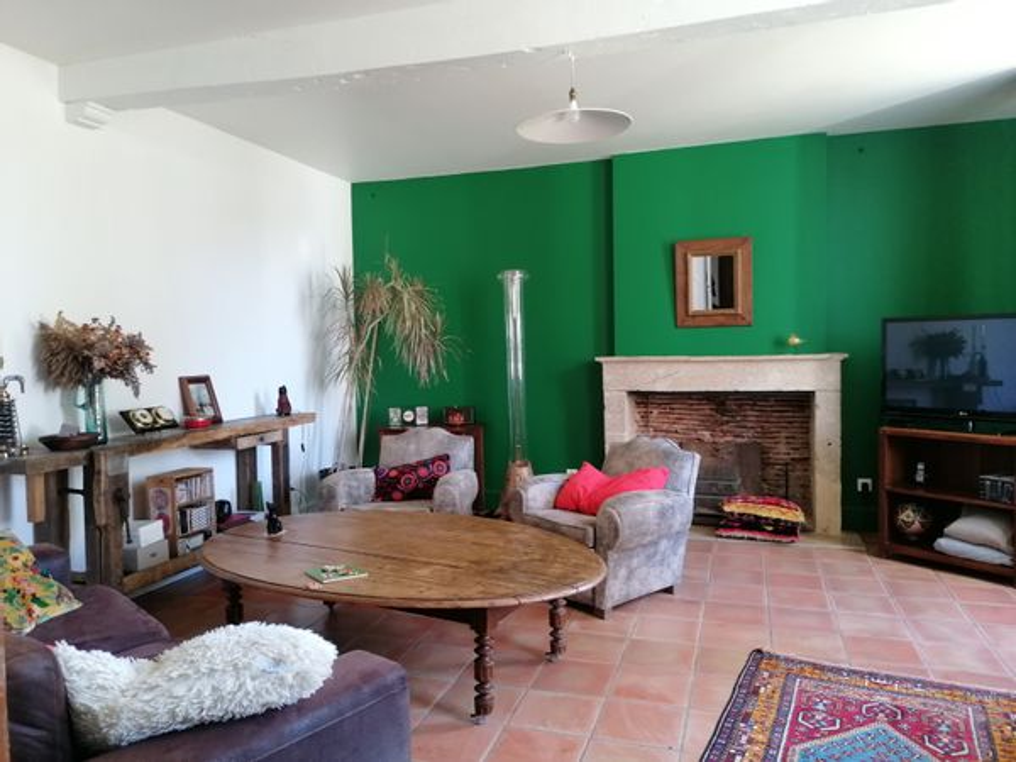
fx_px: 470
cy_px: 381
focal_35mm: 16
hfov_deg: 94.5
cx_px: 508
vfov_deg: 78.1
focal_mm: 4.75
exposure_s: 1/33.3
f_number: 1.8
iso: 200
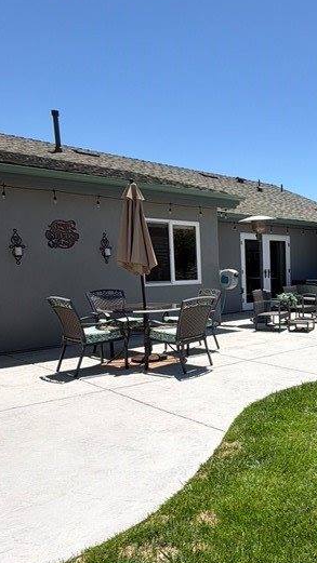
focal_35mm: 30
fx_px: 448
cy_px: 314
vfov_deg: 64.1
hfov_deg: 33.3
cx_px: 360
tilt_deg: -5.0
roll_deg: +0.4
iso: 20
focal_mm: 2.22
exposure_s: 1/853
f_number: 2.2
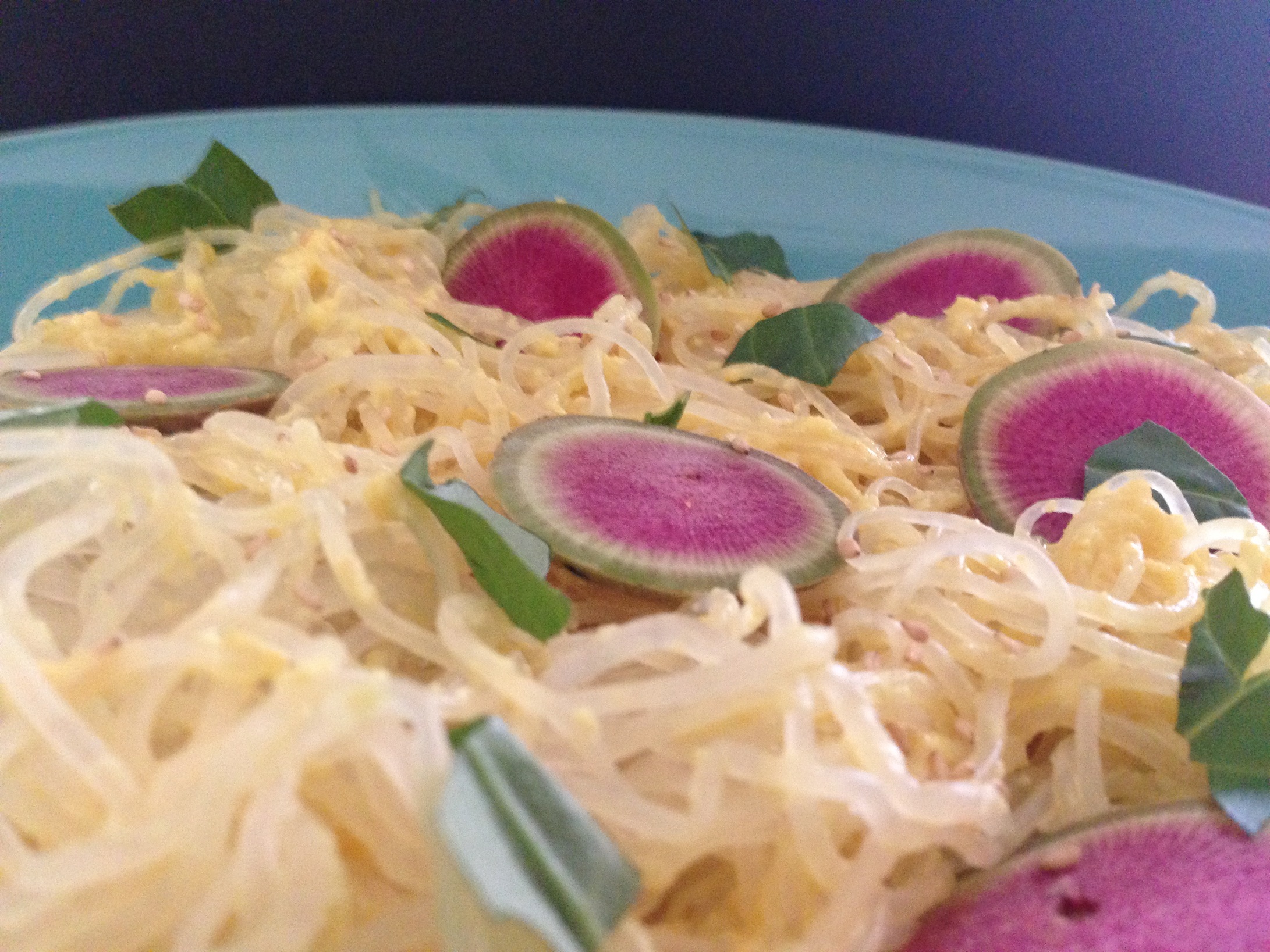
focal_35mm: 33
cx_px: 635
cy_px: 476
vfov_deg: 43.0
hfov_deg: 55.3
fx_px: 1211
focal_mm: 4.12
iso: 400
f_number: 2.4
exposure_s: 1/17
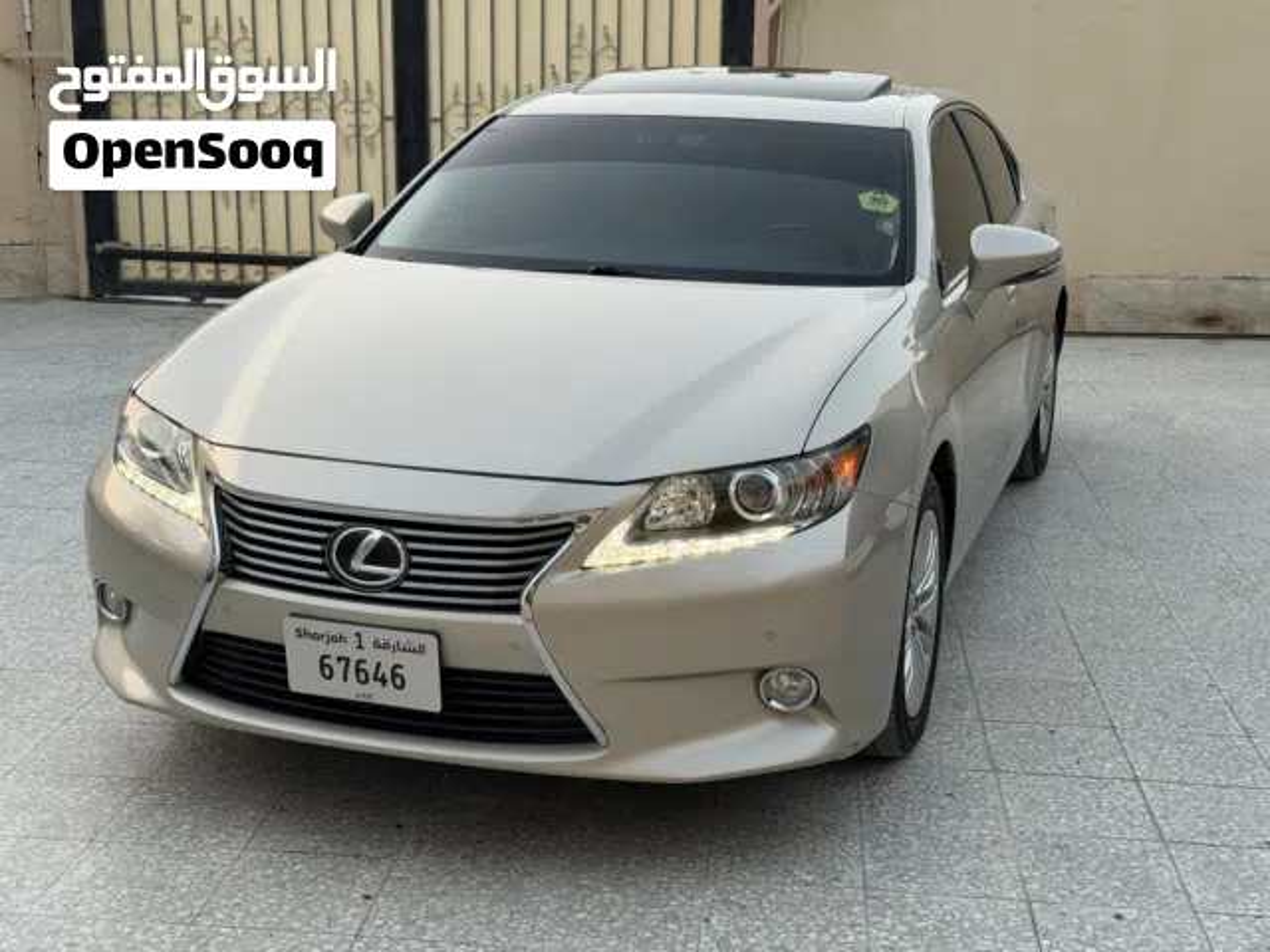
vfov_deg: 30.3
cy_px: 476
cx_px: 635
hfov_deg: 39.7
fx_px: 1761
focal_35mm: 48
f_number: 1.78
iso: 80
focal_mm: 6.76
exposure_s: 1/188
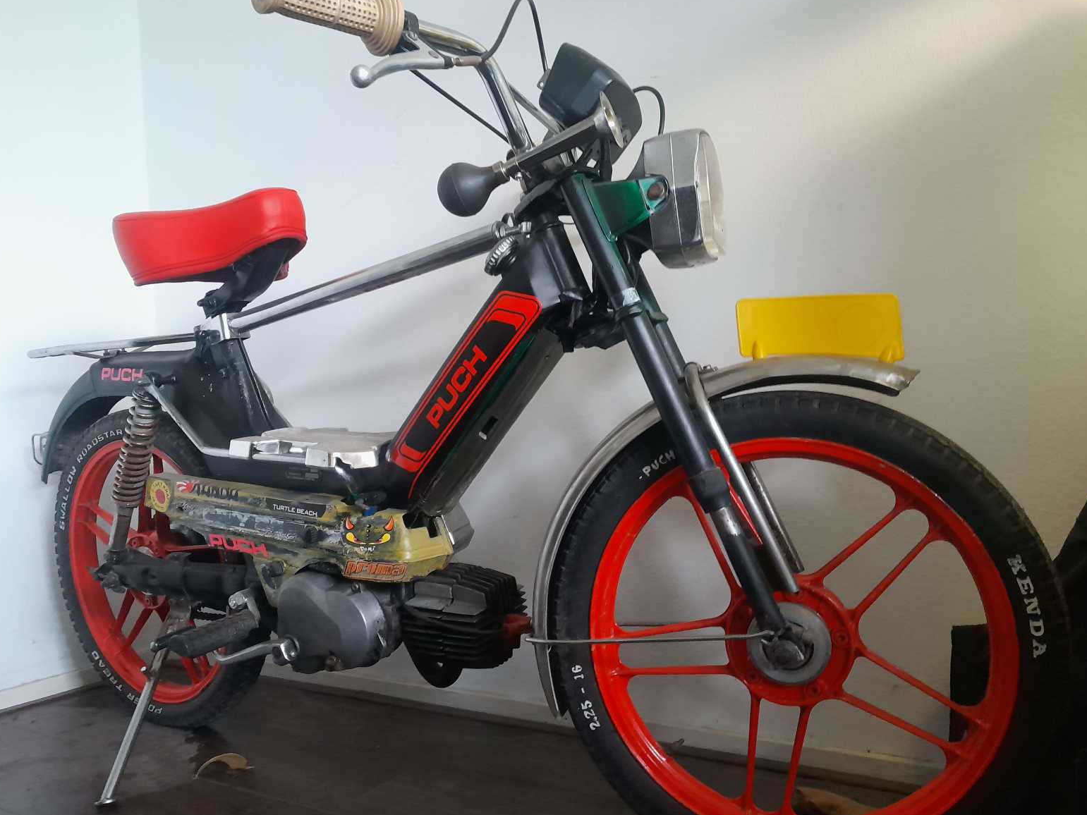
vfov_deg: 51.4
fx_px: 848
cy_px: 414
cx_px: 543
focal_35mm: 27
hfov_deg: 65.3
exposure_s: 1/25
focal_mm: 4
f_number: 1.8
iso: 500
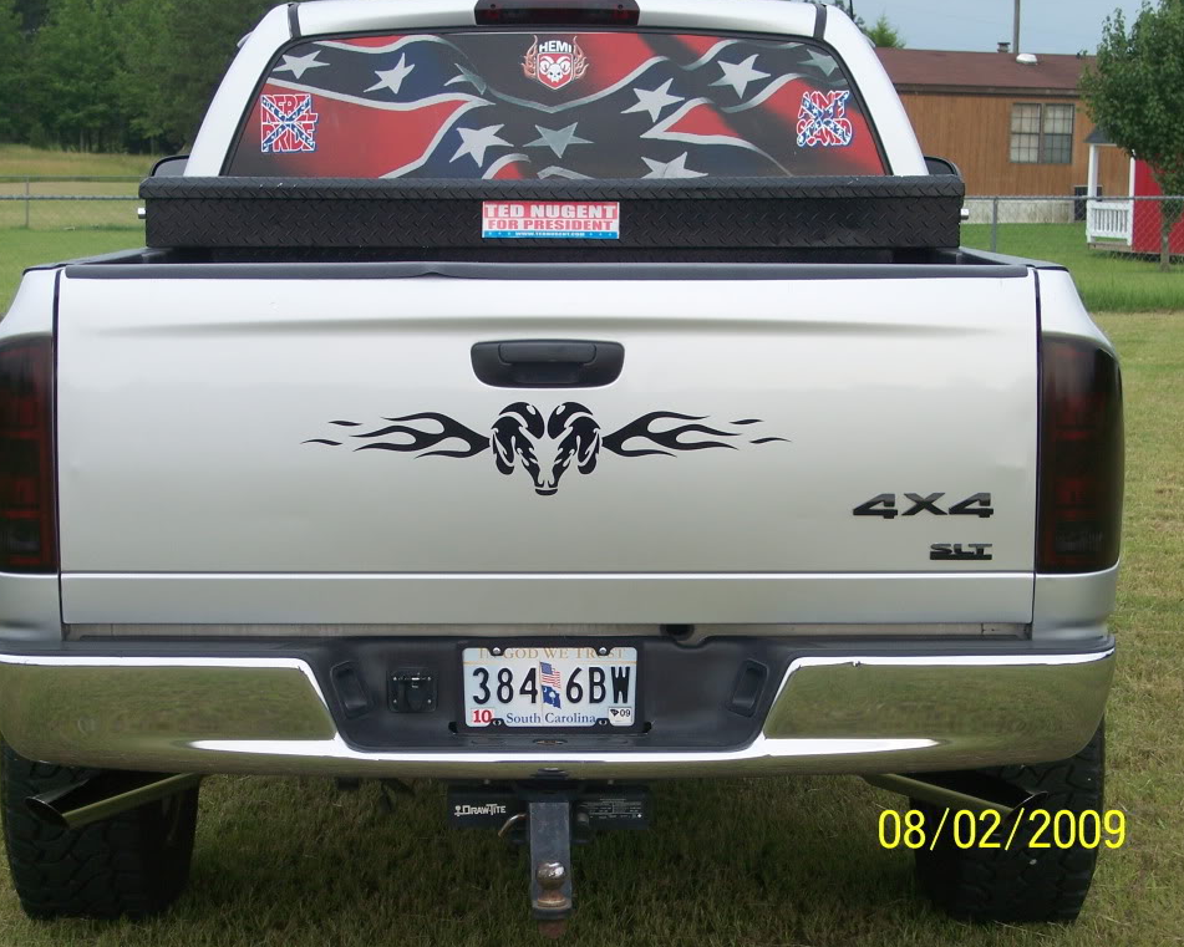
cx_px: 558
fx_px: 2874
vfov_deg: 18.7
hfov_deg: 23.3
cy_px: 472
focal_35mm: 82
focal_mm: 16
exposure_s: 1/90
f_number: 4.8
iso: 100
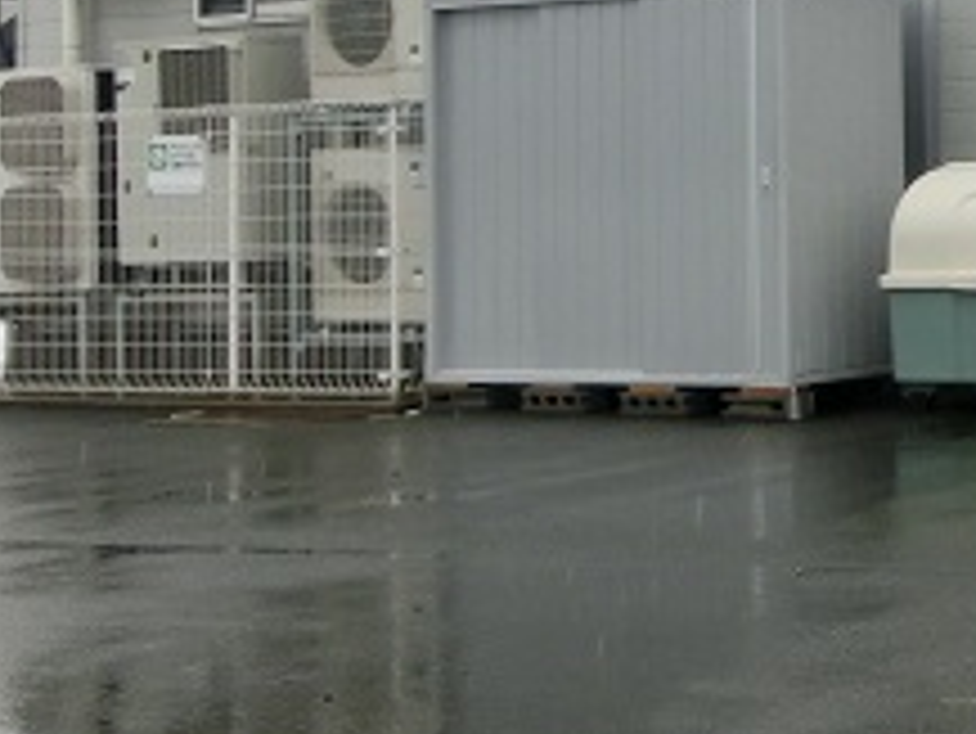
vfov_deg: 13.8
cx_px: 1304
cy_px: -47
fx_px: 2962
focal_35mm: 105
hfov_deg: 17.4
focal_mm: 5.93
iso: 80
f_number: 3.7
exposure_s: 1/500
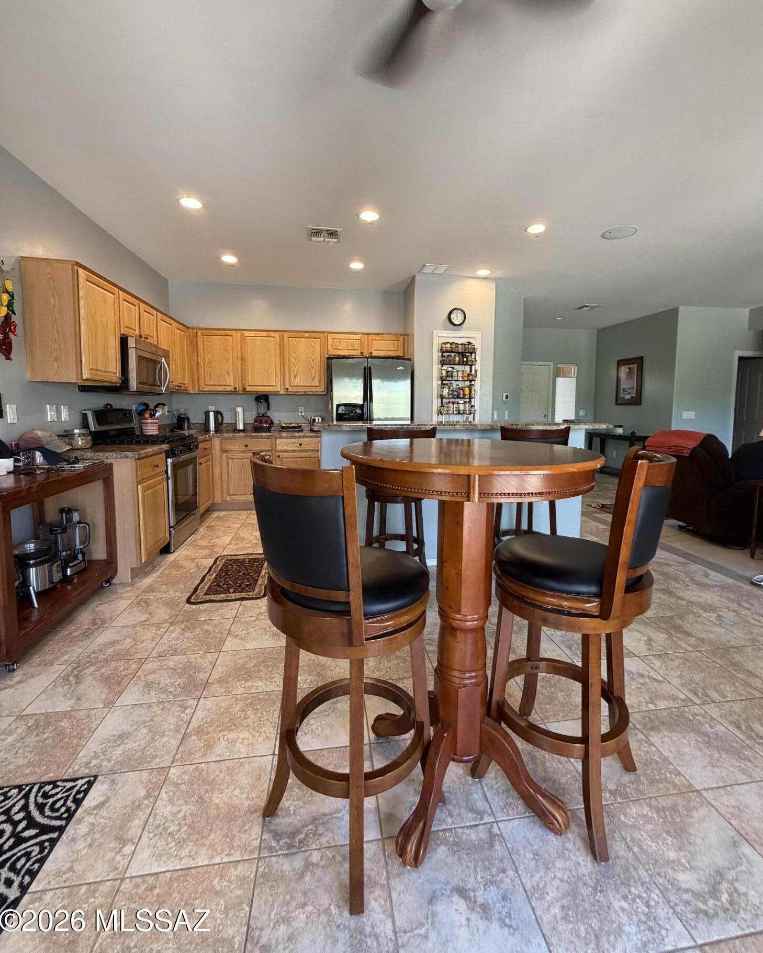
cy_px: 446
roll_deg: +0.2
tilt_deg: -5.5
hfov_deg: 84.0
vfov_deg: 96.7
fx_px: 423
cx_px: 389
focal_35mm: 15
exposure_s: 1/60
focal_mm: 2.22
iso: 250
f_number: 2.2
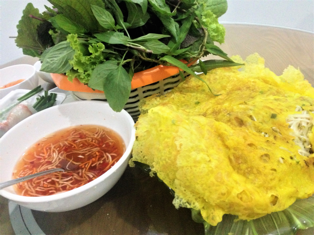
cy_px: 118
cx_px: 157
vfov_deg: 42.9
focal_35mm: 33
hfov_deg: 55.4
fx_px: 299
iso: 500
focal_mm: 4.12
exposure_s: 1/15
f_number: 2.4
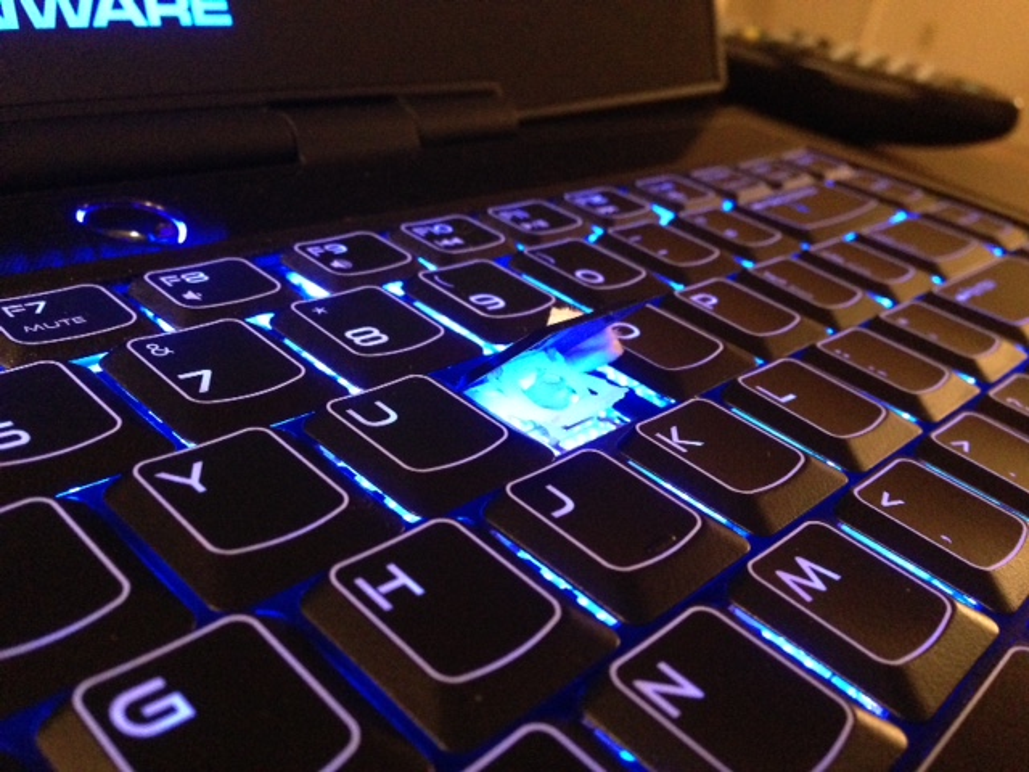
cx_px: 514
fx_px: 981
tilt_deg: -30.1
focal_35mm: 33
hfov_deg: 55.4
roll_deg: -11.6
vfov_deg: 42.9
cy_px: 386
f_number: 2.4
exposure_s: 1/15
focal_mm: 4.12
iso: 800
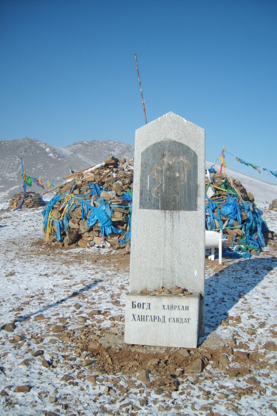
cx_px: 153
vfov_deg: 51.9
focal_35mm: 37
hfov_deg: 35.9
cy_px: 209
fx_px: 427
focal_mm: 5.8
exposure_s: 1/250
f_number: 7.1
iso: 50
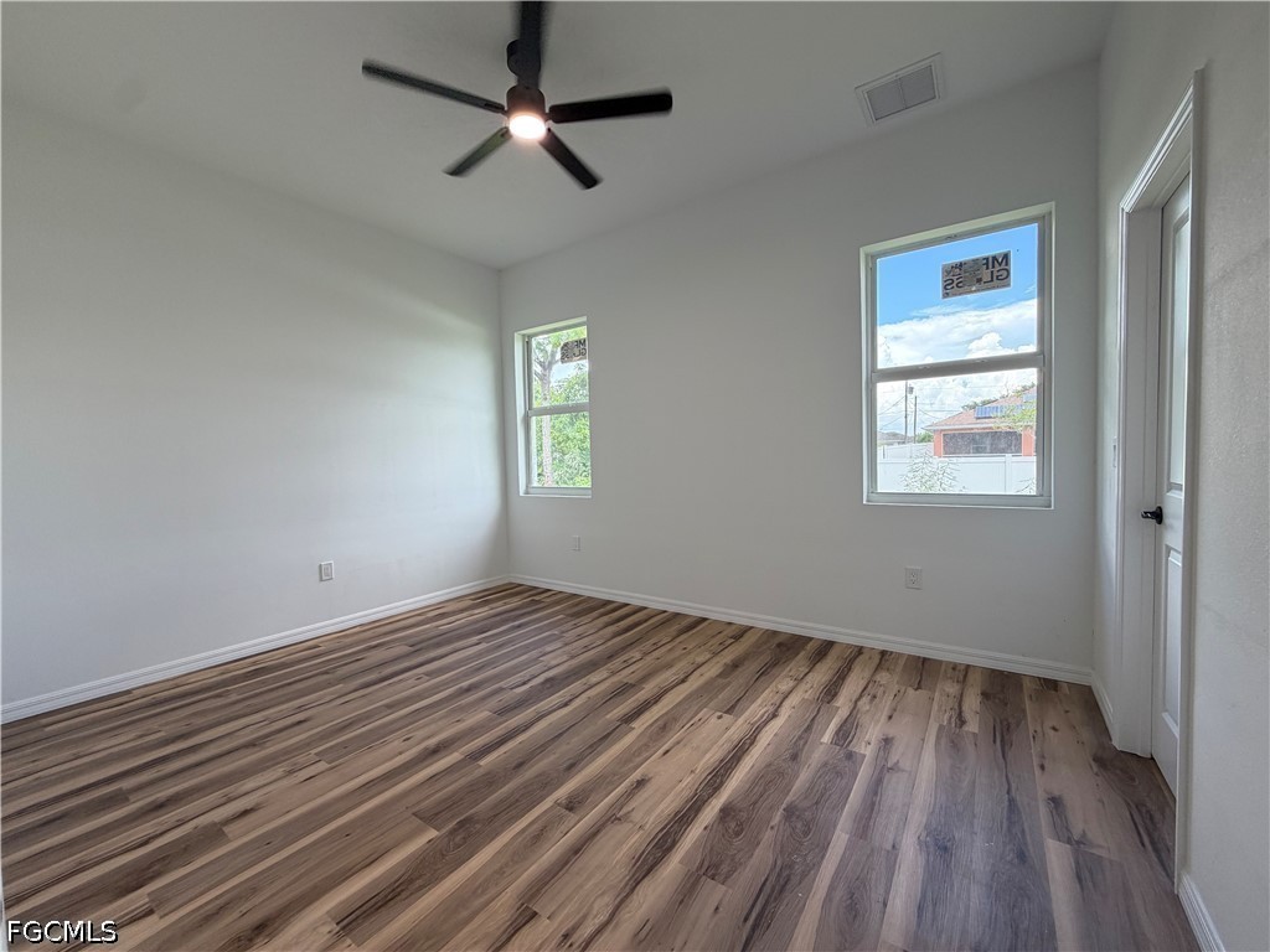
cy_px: 476
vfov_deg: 85.7
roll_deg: +2.1
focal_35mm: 14
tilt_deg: -2.5
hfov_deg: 102.1
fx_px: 514
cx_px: 635
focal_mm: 2.22
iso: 100
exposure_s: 1/111
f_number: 2.2
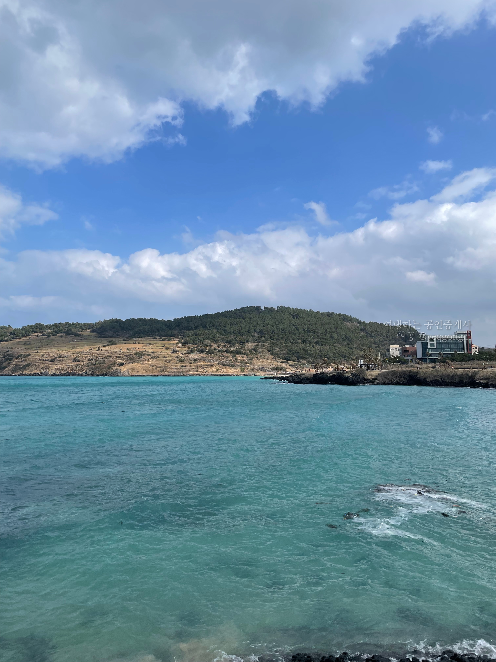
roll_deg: -0.5
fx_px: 497
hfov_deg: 53.1
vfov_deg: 67.3
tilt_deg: +5.8
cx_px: 248
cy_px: 331
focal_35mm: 26
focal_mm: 4.2
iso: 32
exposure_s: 1/4292
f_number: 1.6
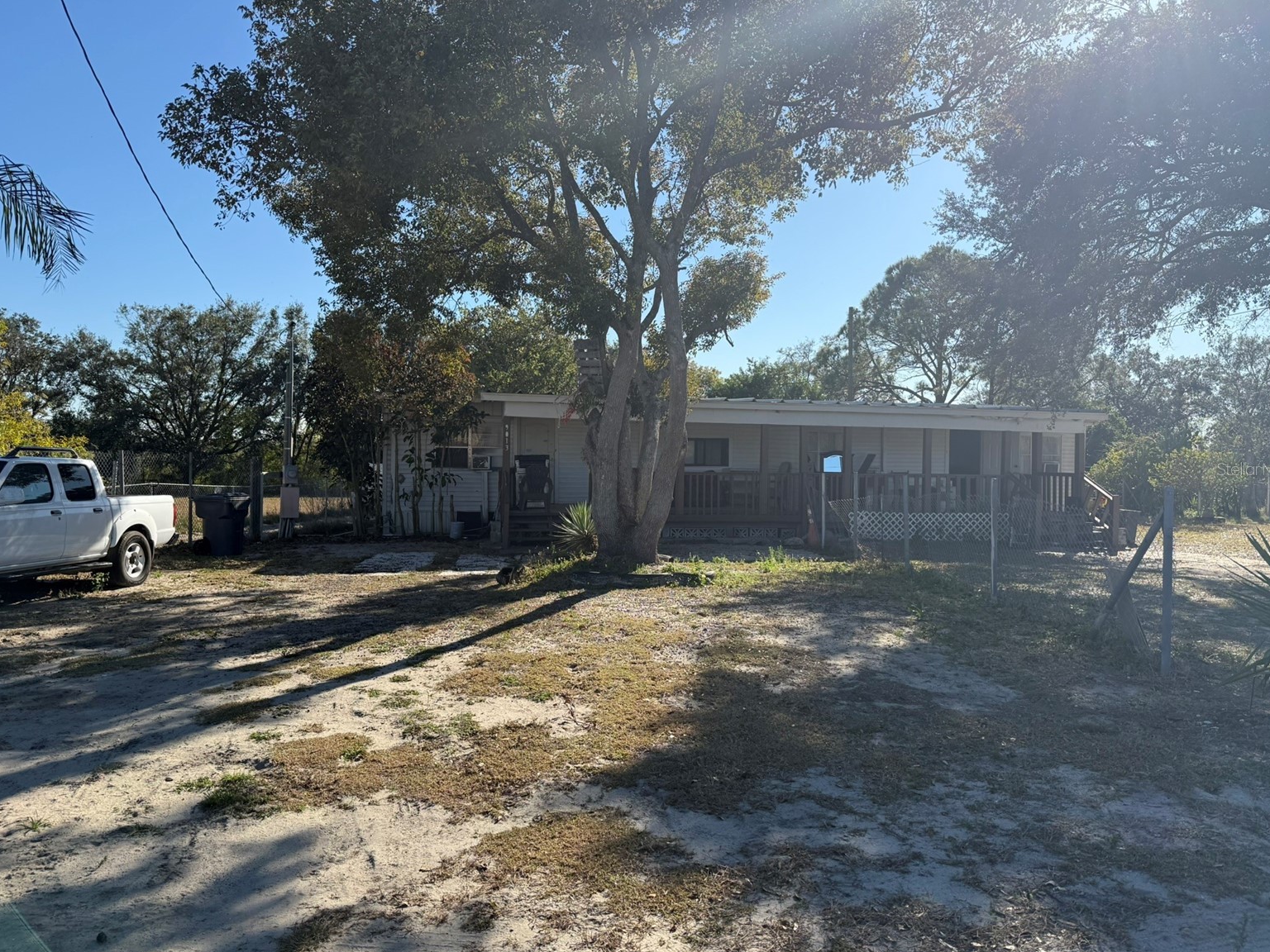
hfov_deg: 69.4
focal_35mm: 25
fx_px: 917
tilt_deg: +0.4
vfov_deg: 54.9
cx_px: 633
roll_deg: -0.7
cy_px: 469
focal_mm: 6.76
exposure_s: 1/3953
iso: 100
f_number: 1.78
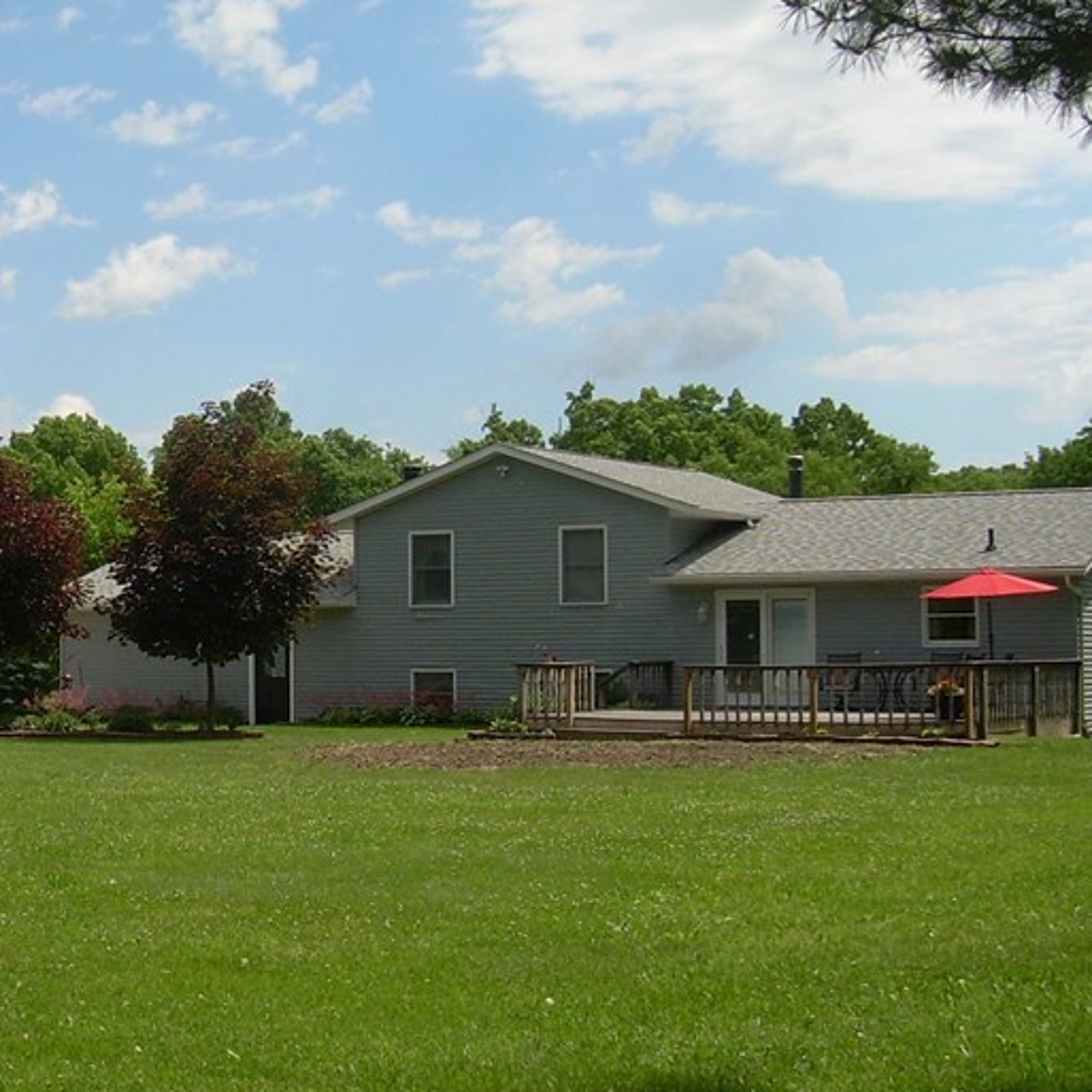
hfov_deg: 24.9
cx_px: 104
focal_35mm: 67
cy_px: 479
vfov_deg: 25.7
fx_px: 2391
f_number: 4.6
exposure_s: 1/546
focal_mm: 6.3
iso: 50
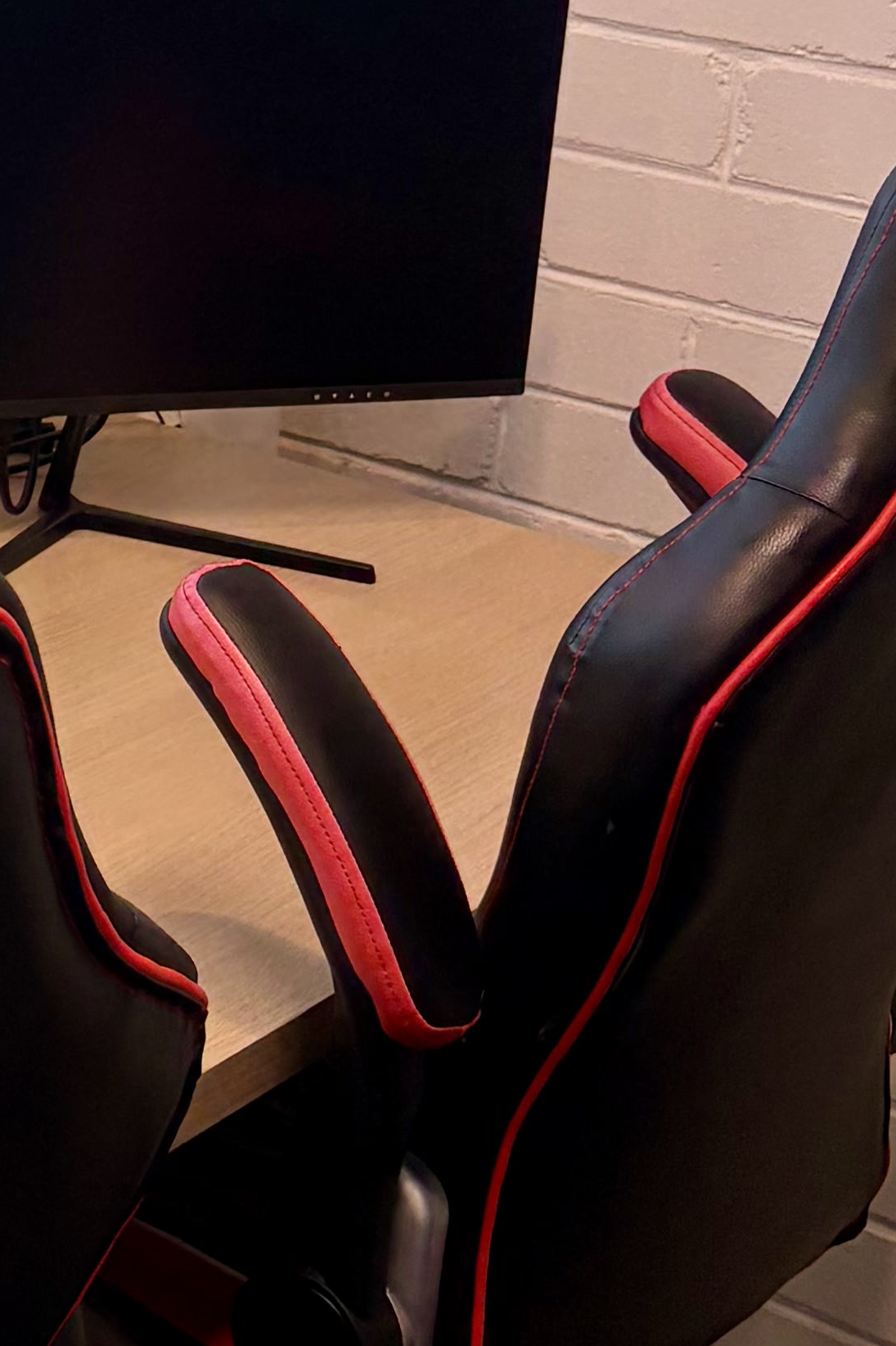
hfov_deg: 12.9
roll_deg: -1.5
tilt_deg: -16.2
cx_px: -831
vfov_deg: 21.5
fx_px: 3510
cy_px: 316
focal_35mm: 94
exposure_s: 1/100
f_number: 1.6
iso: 50
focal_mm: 5.96
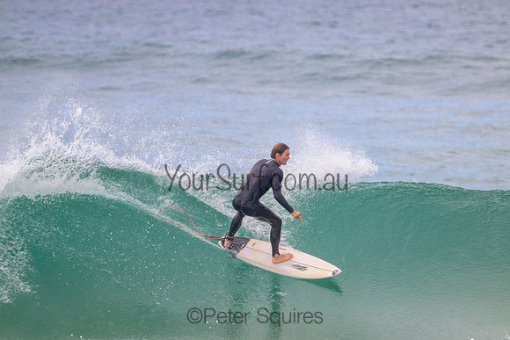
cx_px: 255
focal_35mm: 800
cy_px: 170
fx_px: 11335
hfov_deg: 2.6
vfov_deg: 1.7
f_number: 11
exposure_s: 1/2000
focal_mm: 800
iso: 1400
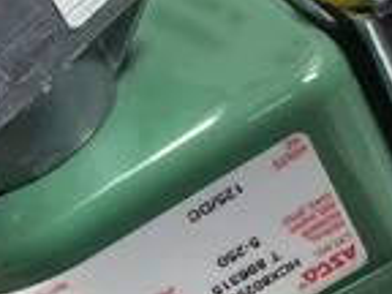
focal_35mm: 86
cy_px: 210
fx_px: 974
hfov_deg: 22.0
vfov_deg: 17.1
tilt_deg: -36.9
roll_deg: -1.5
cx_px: 8
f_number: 2.4
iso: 25
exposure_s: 1/60
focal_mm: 3.3
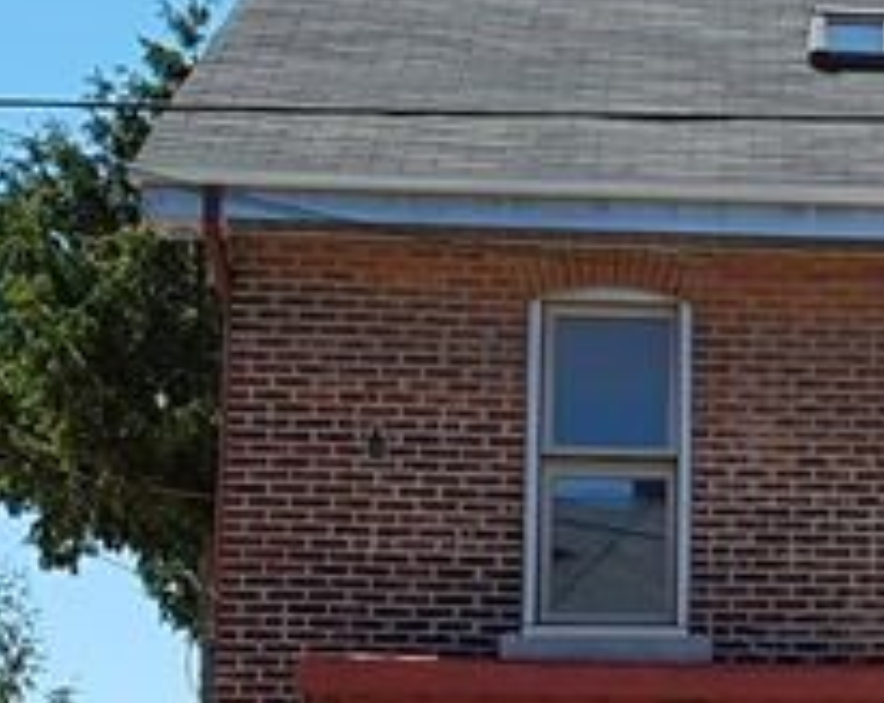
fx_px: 2063
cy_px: 574
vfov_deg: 19.1
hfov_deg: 22.1
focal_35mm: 79
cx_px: 1090
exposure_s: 1/1644
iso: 50
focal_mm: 4.2
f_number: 1.7
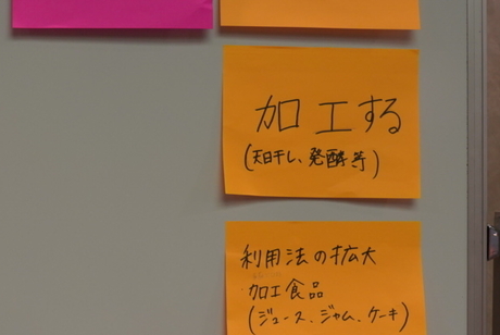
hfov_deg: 22.1
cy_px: 240
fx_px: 1196
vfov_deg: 15.9
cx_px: -71
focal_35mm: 86
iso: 1250
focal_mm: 33
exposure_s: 1/160
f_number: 4
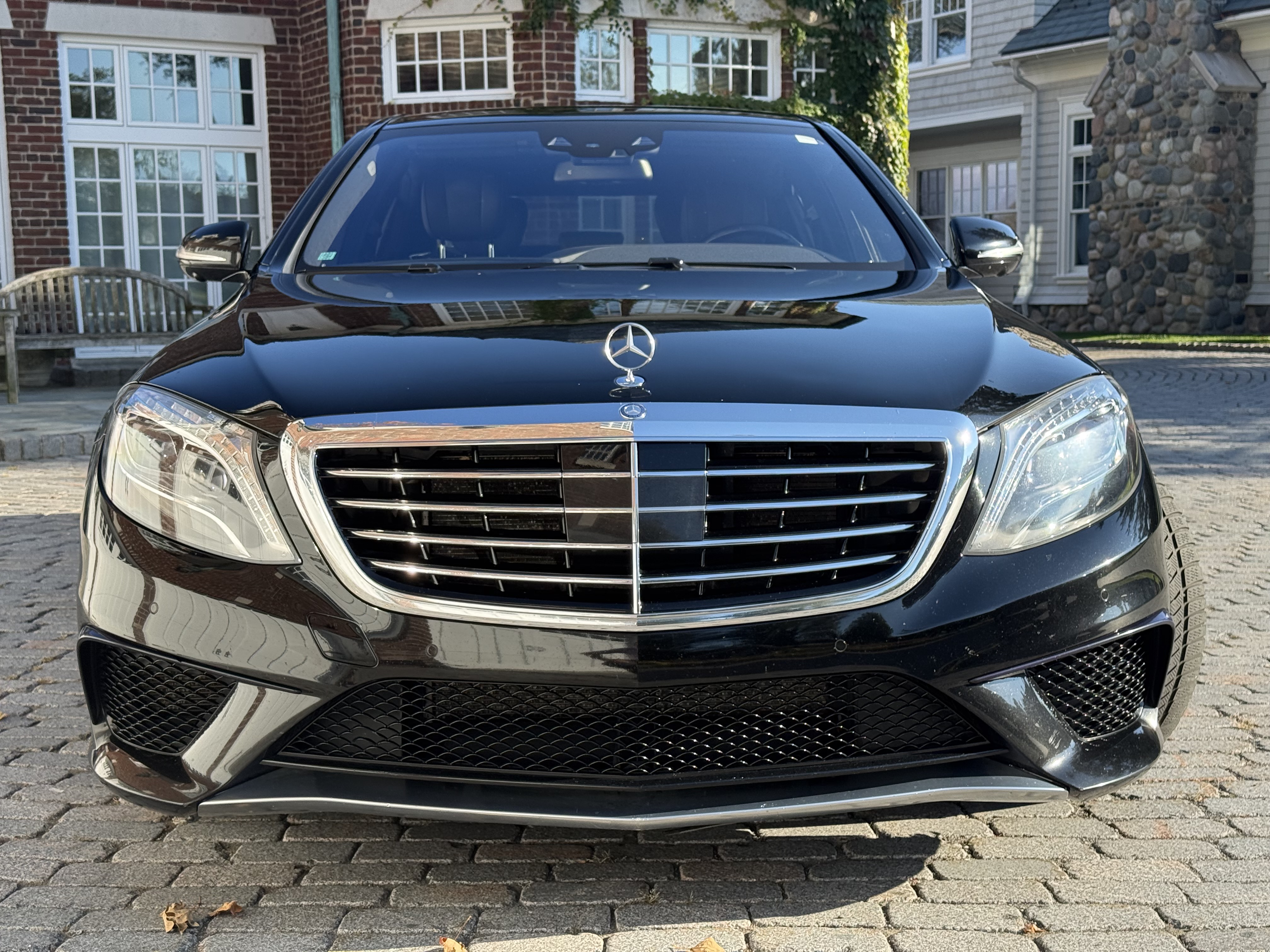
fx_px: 1761
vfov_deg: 30.3
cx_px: 635
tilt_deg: -7.7
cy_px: 476
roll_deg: -1.0
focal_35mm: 48
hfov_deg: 39.7
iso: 80
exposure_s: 1/1456
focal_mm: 6.76
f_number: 1.78
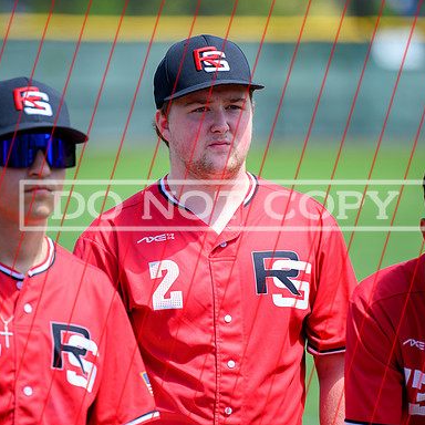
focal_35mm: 329
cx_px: 244
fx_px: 4570
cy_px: 218
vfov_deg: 5.3
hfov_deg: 5.3
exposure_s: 1/400
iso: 64
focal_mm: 200
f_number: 2.8
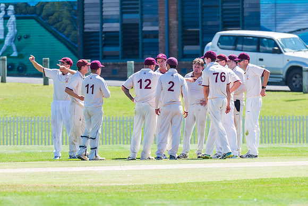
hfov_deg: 3.6
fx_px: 4877
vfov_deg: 2.4
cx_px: 200
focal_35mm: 570
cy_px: 159
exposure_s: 1/1250
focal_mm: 360
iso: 400
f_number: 6.3
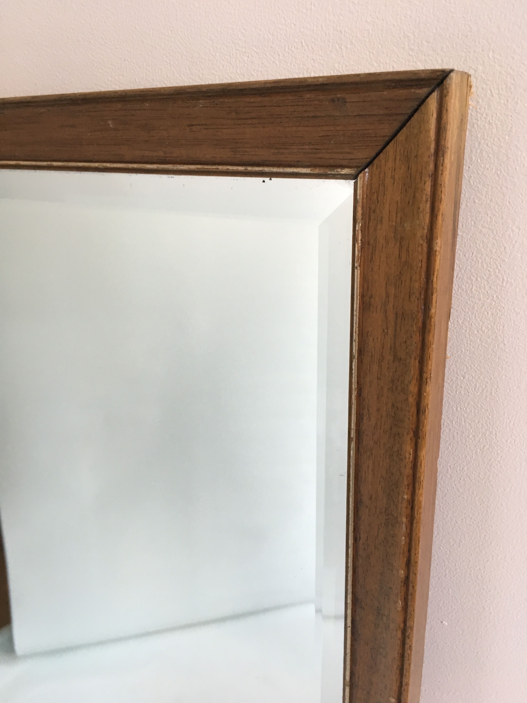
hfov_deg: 48.2
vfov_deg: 61.7
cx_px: 264
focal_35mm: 29
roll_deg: +3.8
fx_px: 589
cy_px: 352
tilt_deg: -23.1
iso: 100
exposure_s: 1/33
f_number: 2.2
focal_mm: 4.15
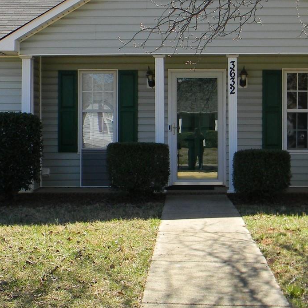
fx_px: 735
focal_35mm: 73
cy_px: 139
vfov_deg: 23.7
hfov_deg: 23.6
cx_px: 182
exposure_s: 1/337
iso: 80
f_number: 3.5
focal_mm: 5
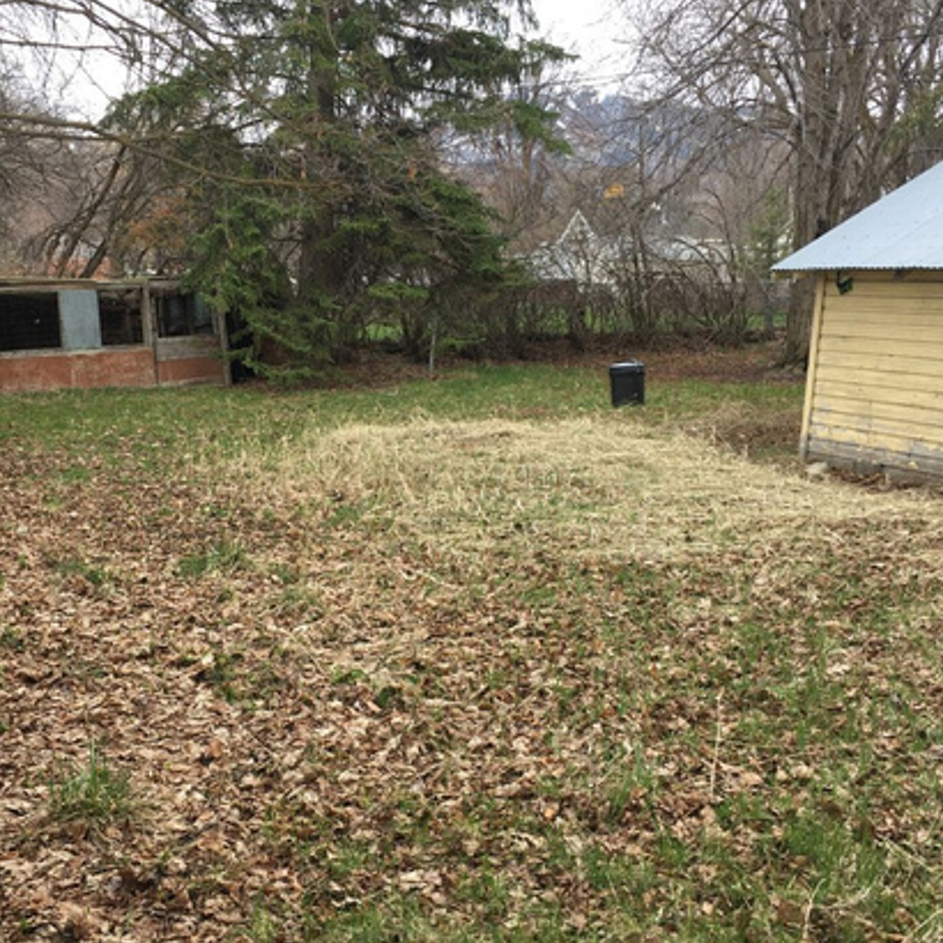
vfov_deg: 41.8
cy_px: 513
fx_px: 1233
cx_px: 391
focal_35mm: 40
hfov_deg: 41.7
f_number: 2.2
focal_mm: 4.15
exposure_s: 1/348
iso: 25
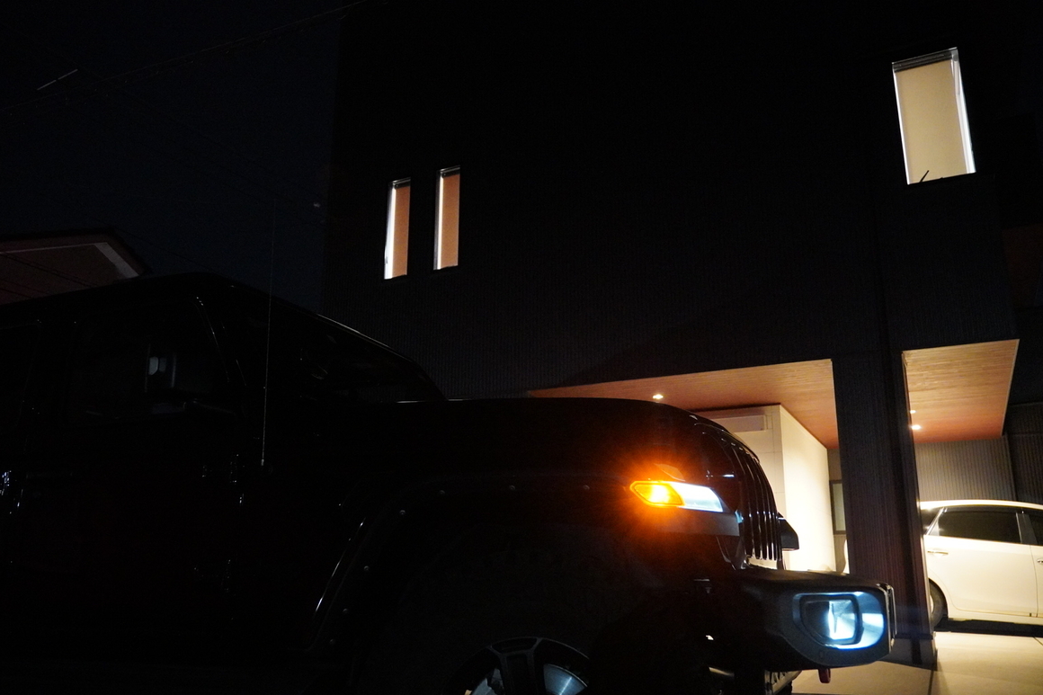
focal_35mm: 30
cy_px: 355
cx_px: 504
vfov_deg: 44.2
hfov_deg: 62.7
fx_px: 855
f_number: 2.8
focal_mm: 19
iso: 6400
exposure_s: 1/25
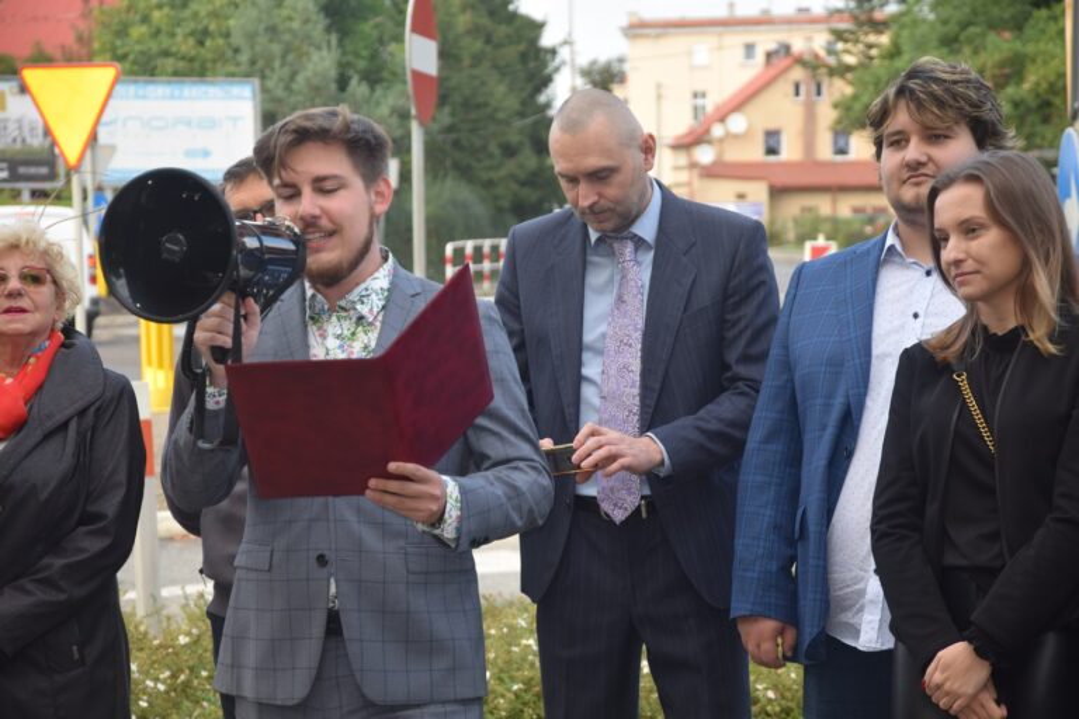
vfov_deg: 10.8
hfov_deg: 16.1
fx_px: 3821
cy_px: 360
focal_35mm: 128
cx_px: 540
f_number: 5.6
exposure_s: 1/125
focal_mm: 85
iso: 180
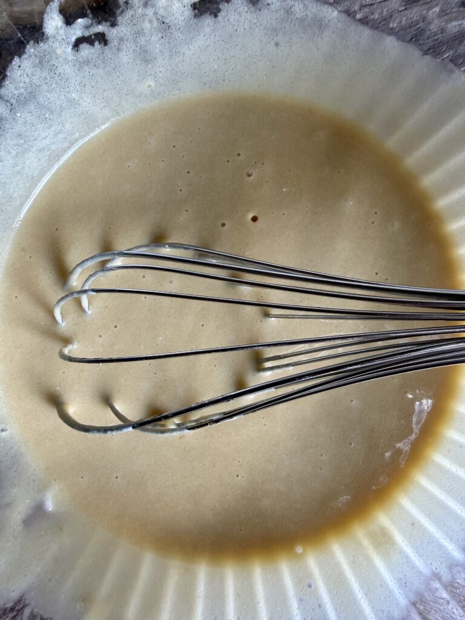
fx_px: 430
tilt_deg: -83.8
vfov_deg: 71.6
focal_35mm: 24
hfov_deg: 56.8
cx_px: 232
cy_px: 310
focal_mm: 2.22
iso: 100
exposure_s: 1/99
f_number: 2.2
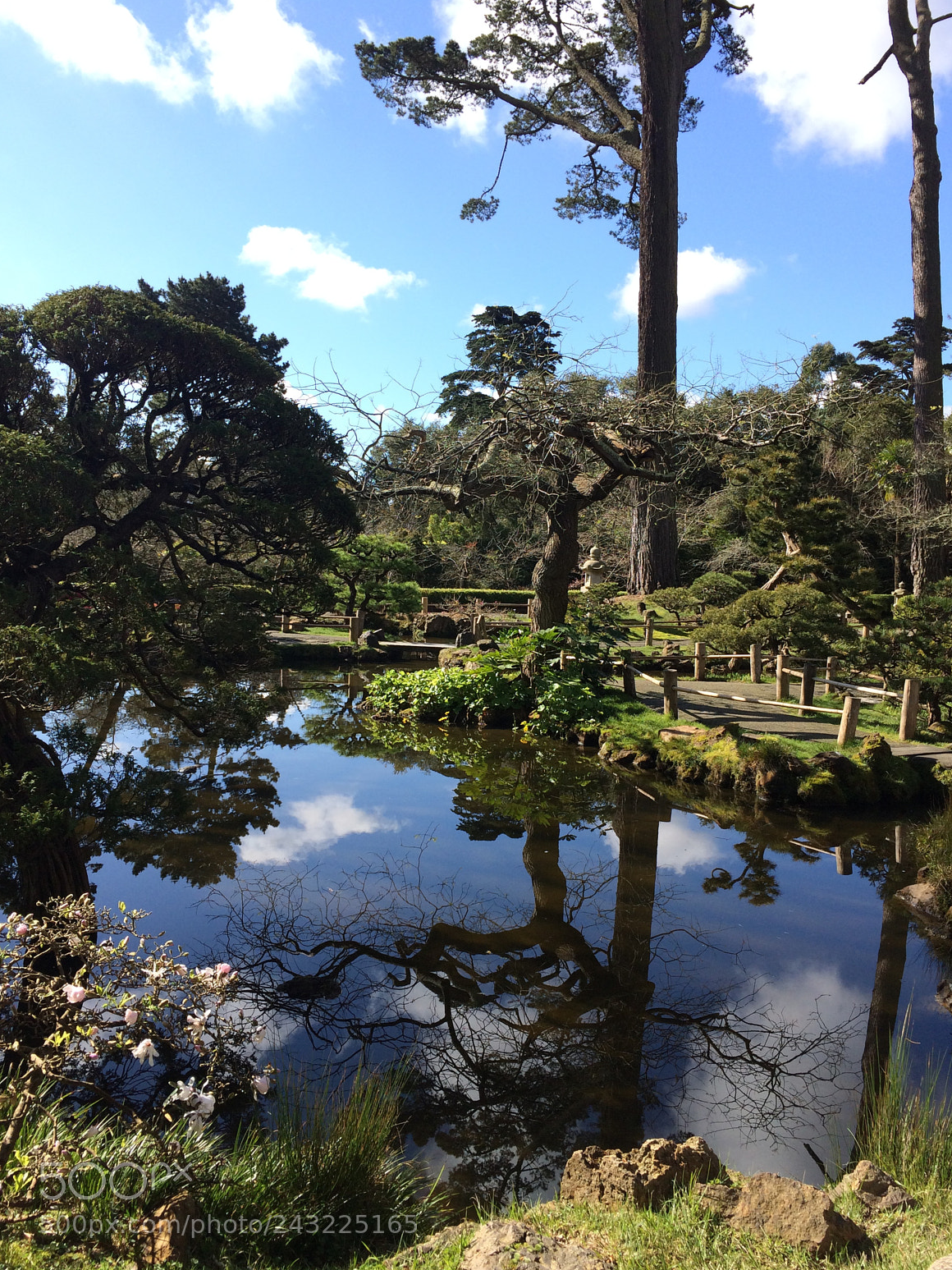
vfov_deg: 60.0
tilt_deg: -2.9
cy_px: 632
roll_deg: -0.5
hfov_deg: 46.8
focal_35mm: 30
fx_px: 1100
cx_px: 481
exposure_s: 1/1053
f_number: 2.2
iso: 32
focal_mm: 4.15
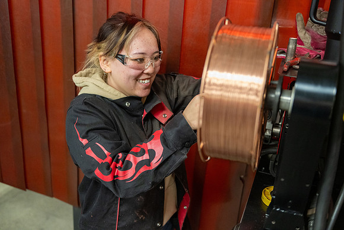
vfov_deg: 35.1
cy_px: 115
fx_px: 363
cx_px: 172
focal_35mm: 38
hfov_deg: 50.7
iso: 2500
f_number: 2.8
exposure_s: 1/320
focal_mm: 38
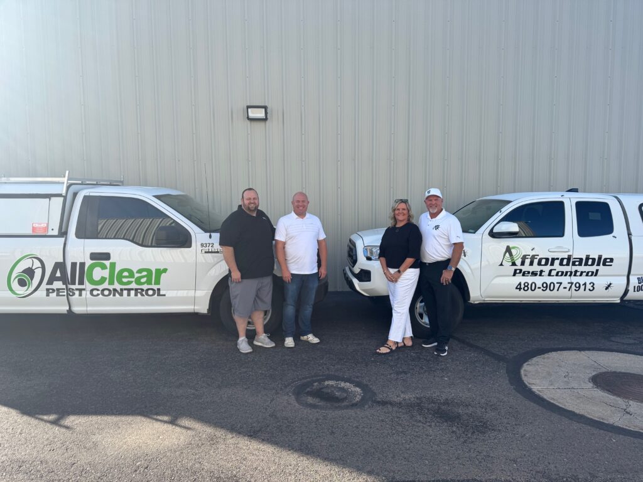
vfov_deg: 56.8
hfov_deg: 71.6
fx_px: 446
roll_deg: +0.6
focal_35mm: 24
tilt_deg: -4.2
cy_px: 241
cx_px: 322
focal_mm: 6.76
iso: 80
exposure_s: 1/1637
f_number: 1.78
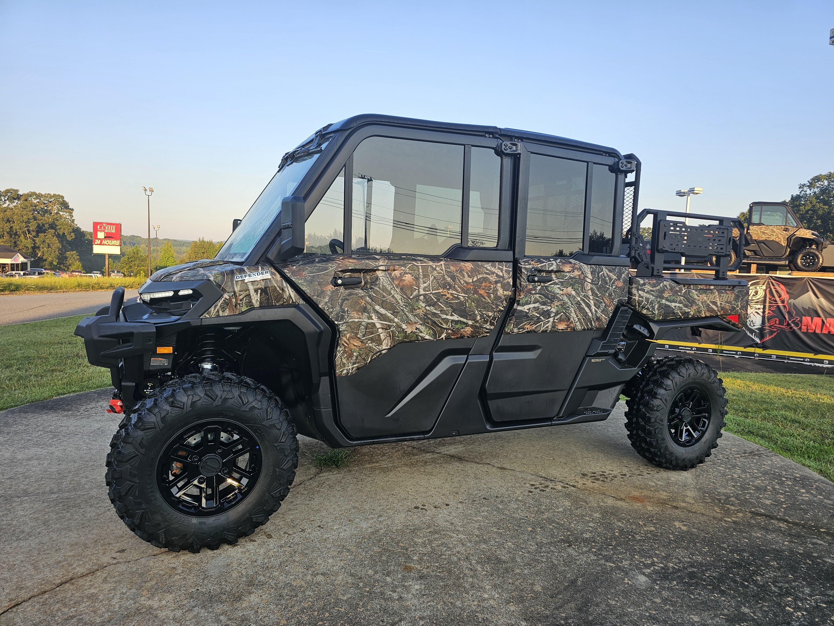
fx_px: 554
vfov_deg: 58.9
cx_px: 417
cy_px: 313
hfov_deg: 73.9
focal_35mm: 23
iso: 16
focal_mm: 6.3
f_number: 1.7
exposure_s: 1/180
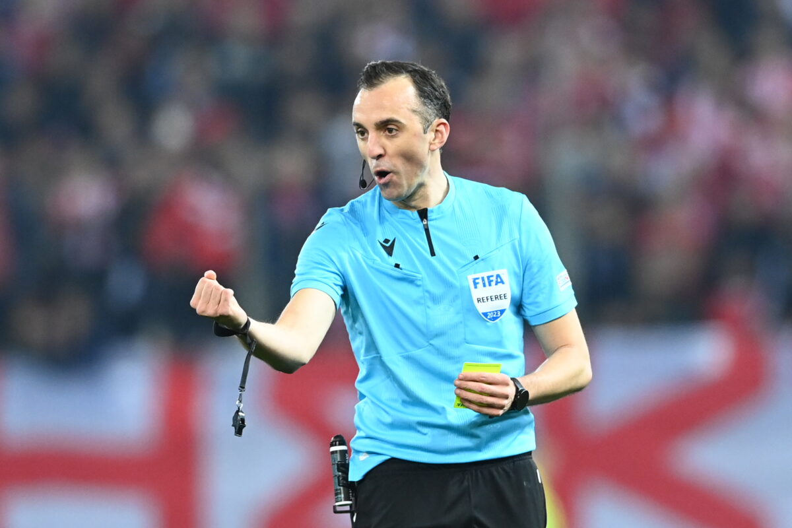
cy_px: 264
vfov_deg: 3.4
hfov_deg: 5.2
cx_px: 396
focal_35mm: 400
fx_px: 8799
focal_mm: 400
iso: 4000
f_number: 3.2
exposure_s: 1/1250
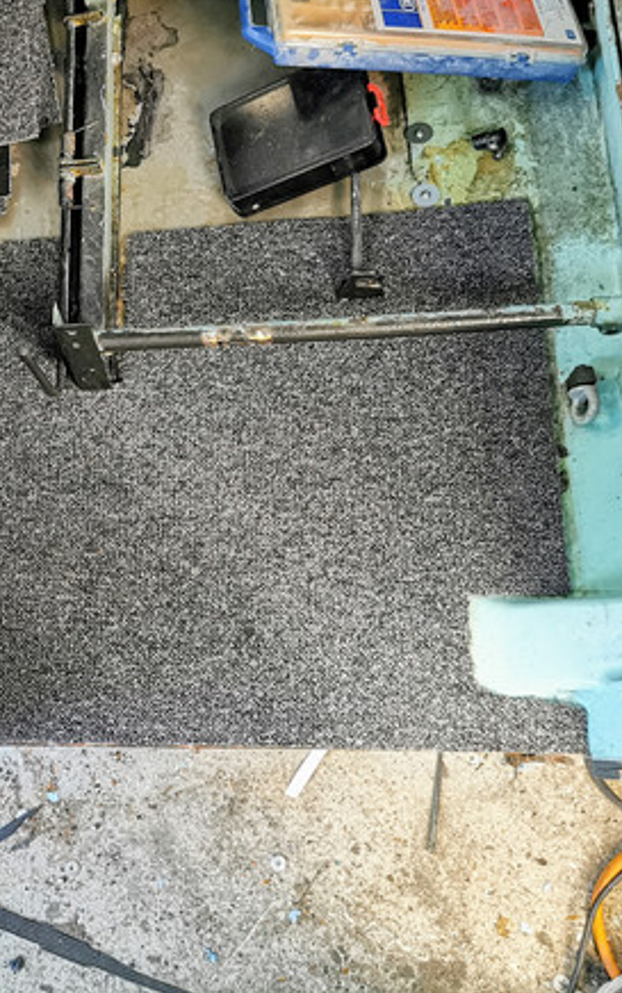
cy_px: 458
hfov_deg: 29.1
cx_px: 41
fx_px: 1138
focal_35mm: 42
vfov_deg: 47.1
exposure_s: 1/50
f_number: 1.6
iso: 500
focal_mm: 5.56
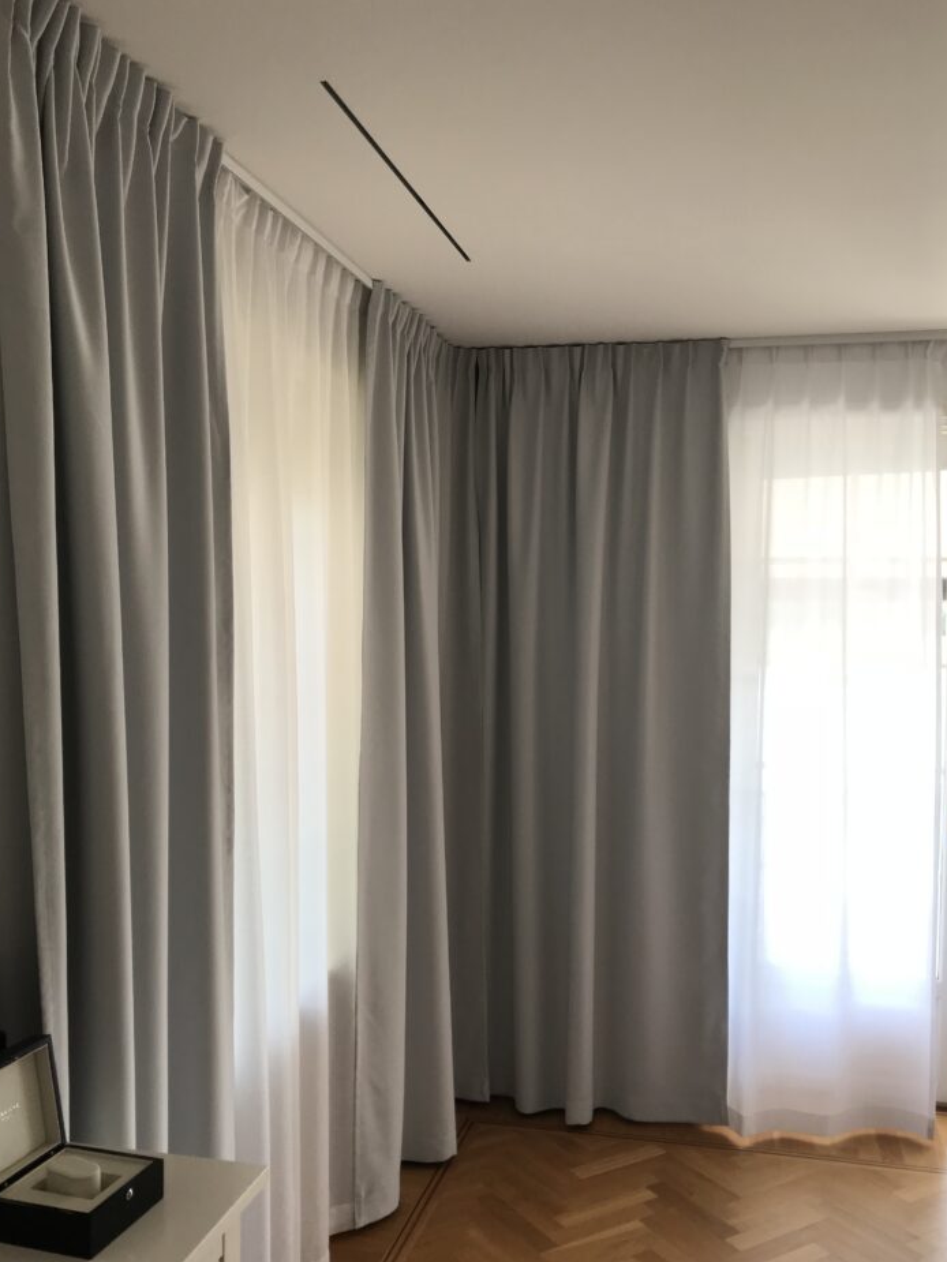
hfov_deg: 45.5
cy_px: 696
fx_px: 1131
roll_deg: +0.0
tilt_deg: -4.8
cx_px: 480
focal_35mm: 31
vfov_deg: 58.2
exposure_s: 1/95
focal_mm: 3.99
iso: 25
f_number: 1.8
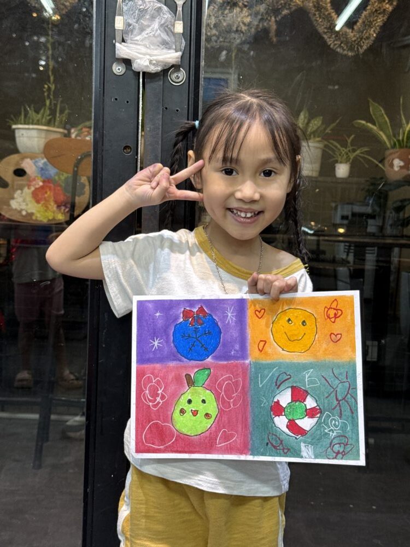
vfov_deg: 39.7
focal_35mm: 48
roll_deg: -2.8
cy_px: 274
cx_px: 205
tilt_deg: -5.1
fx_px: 758
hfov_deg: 30.3
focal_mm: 6.76
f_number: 1.78
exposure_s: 1/50
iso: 80
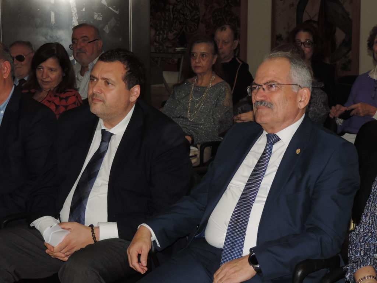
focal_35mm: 90
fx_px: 980
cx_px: 188
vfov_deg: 16.4
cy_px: 142
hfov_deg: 21.8
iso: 280
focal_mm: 16
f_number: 4.1
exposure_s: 1/80
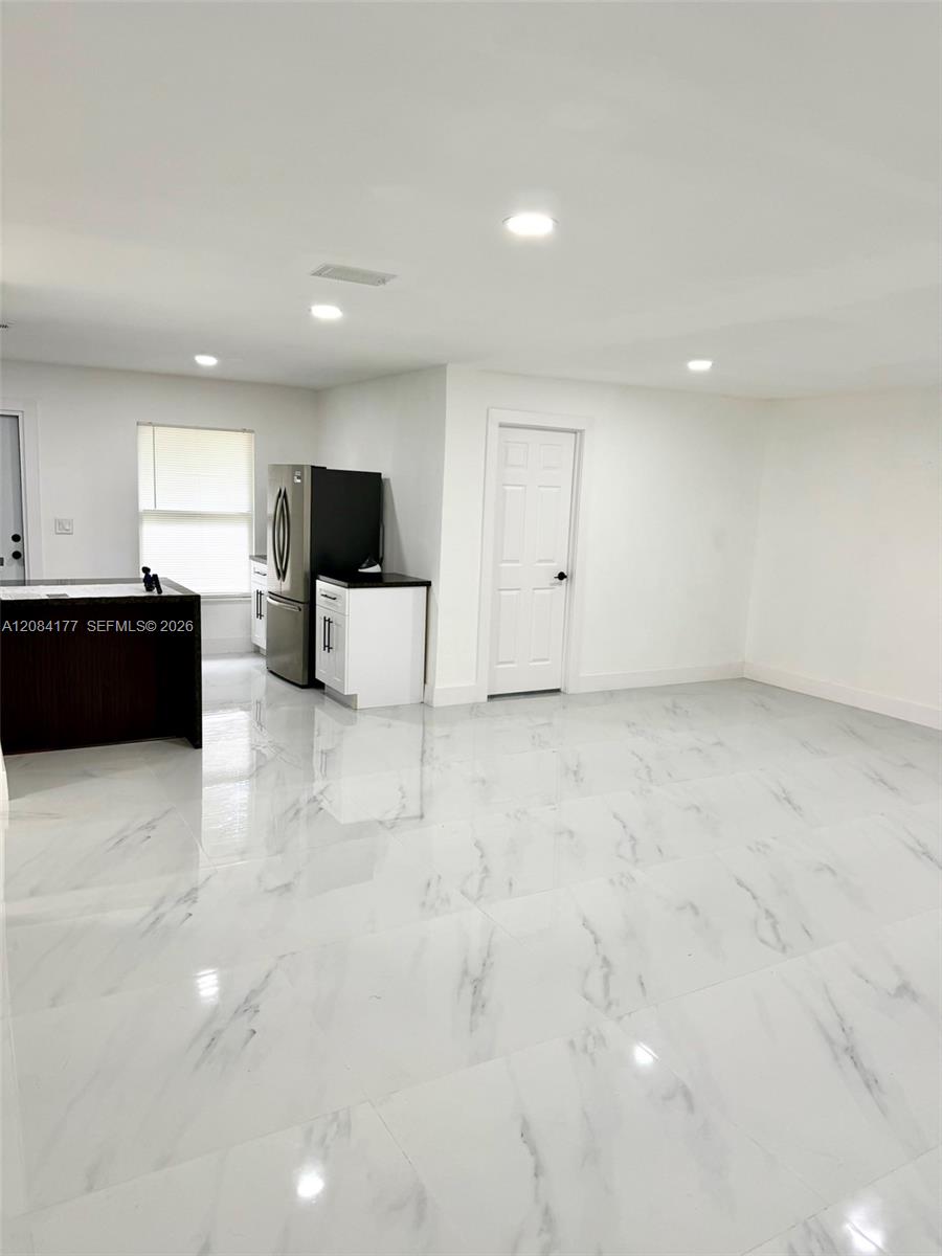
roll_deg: -2.9
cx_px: 471
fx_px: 871
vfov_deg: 71.6
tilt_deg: -10.0
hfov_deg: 56.8
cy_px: 628
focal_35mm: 24
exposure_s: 1/120
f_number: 1.78
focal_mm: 6.76
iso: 125
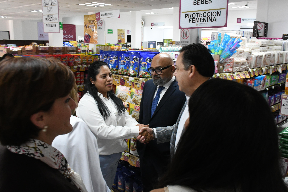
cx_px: 144
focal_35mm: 34
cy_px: 96
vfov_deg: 38.9
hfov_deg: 55.8
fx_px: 272
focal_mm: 23
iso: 5000
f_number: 7.1
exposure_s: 1/100
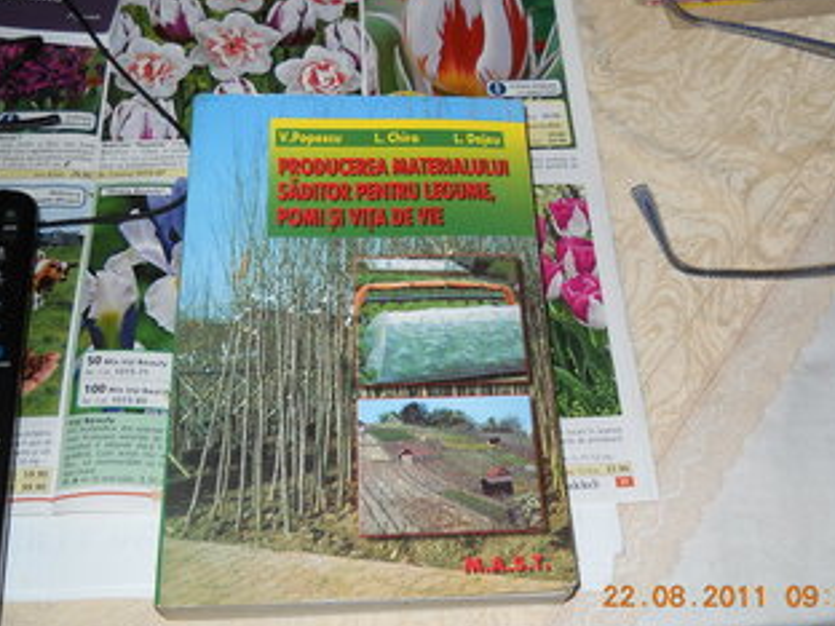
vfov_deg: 31.5
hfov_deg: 41.2
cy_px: 314
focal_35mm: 46
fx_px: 1110
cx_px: 442
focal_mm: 6.72
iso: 80
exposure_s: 1/30
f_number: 3.1
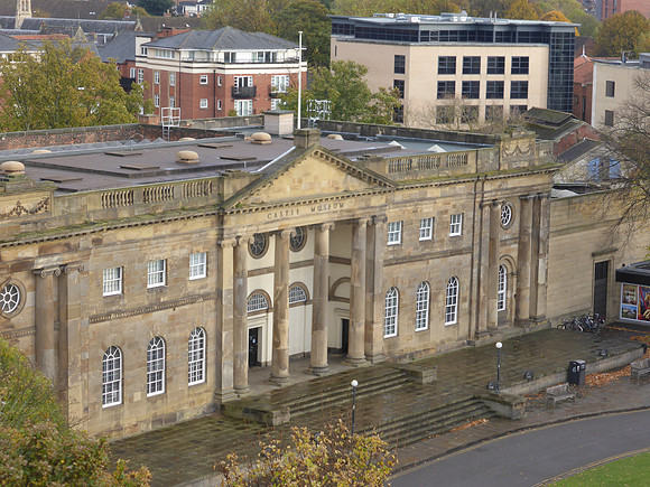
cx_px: 325
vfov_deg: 14.2
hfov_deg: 18.9
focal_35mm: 104
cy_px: 244
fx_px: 1953
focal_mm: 17.1
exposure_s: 1/80
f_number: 5.3
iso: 100
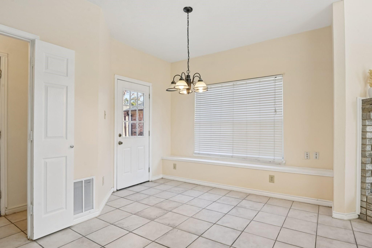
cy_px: 124
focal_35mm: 19
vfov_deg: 64.5
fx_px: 196
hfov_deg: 86.9
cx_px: 186
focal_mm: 19
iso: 400
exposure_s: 1/100
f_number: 8
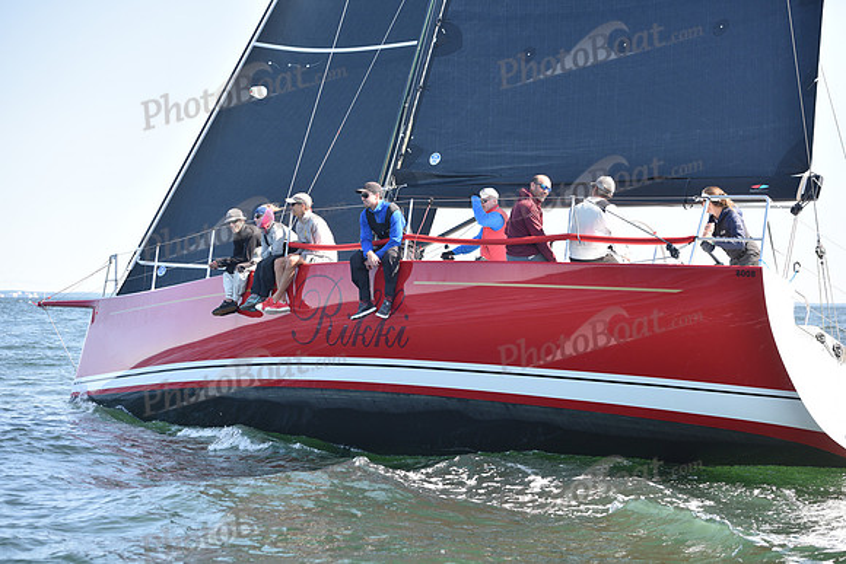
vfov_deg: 19.5
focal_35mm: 70
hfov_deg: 28.8
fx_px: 1645
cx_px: 423
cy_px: 282
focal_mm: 70
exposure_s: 1/640
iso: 250
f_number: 4
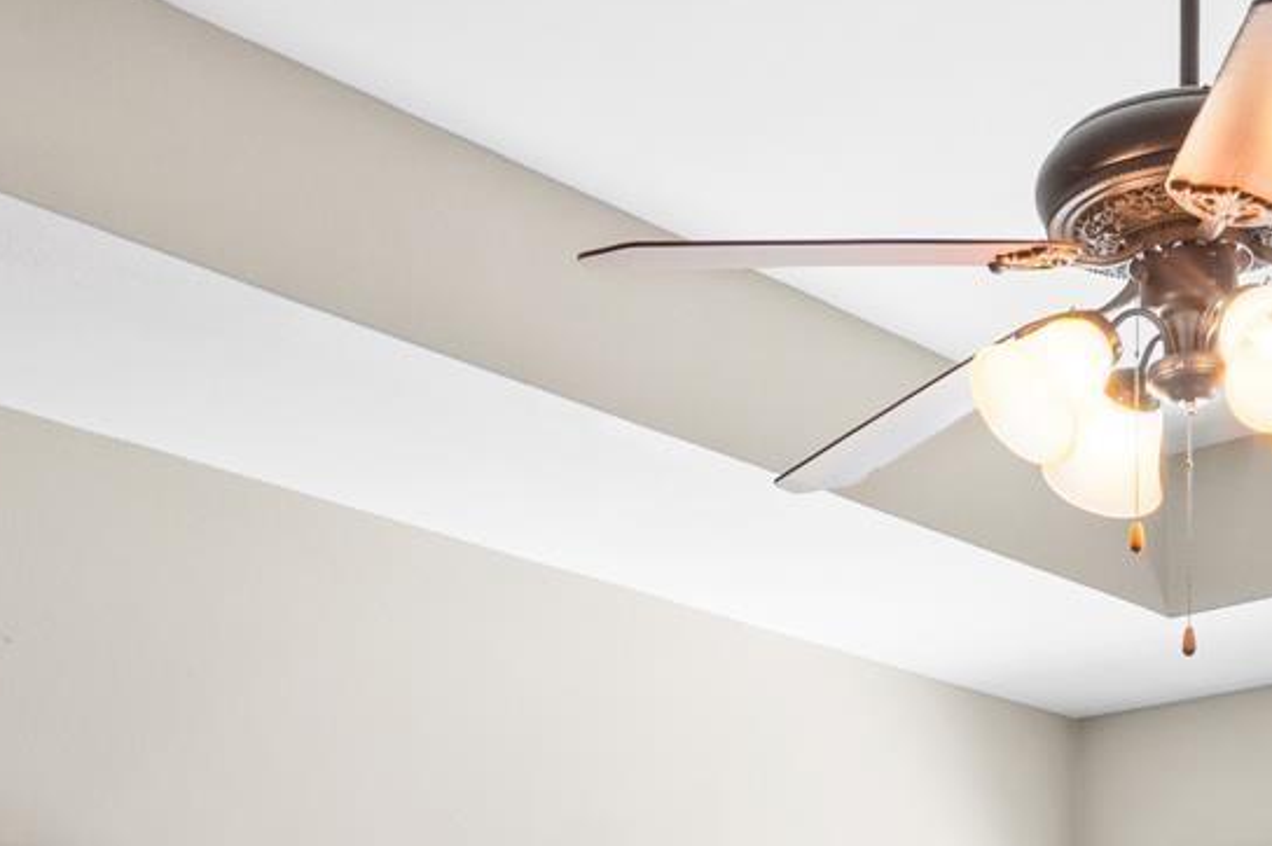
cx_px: 678
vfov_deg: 17.7
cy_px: 1261
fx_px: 2436
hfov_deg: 29.3
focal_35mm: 69
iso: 200
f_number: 9
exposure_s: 1
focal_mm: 10
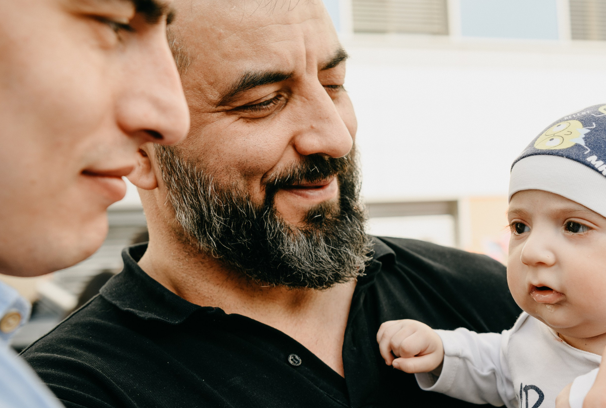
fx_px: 996
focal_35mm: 59
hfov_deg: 33.1
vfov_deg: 23.1
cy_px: 235
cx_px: 458
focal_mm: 34
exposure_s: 1/400
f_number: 4
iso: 64
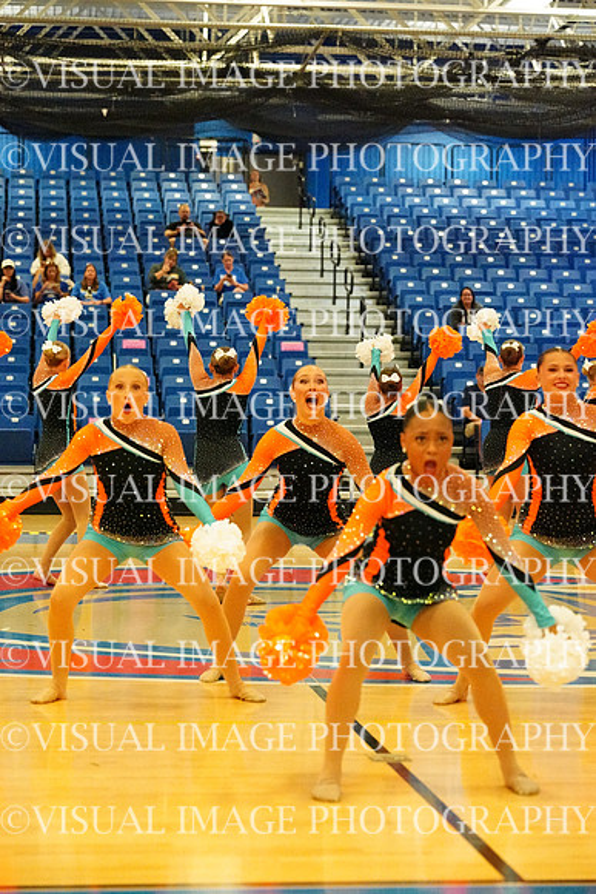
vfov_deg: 21.9
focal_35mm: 93
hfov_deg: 14.7
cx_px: 298
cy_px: 447
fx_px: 2308
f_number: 4
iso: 25600
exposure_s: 1/1000
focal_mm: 93
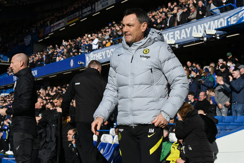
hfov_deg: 28.8
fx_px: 474
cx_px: 122
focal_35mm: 70
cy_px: 82
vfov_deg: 19.5
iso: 800
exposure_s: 1/1600
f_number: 13
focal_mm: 70
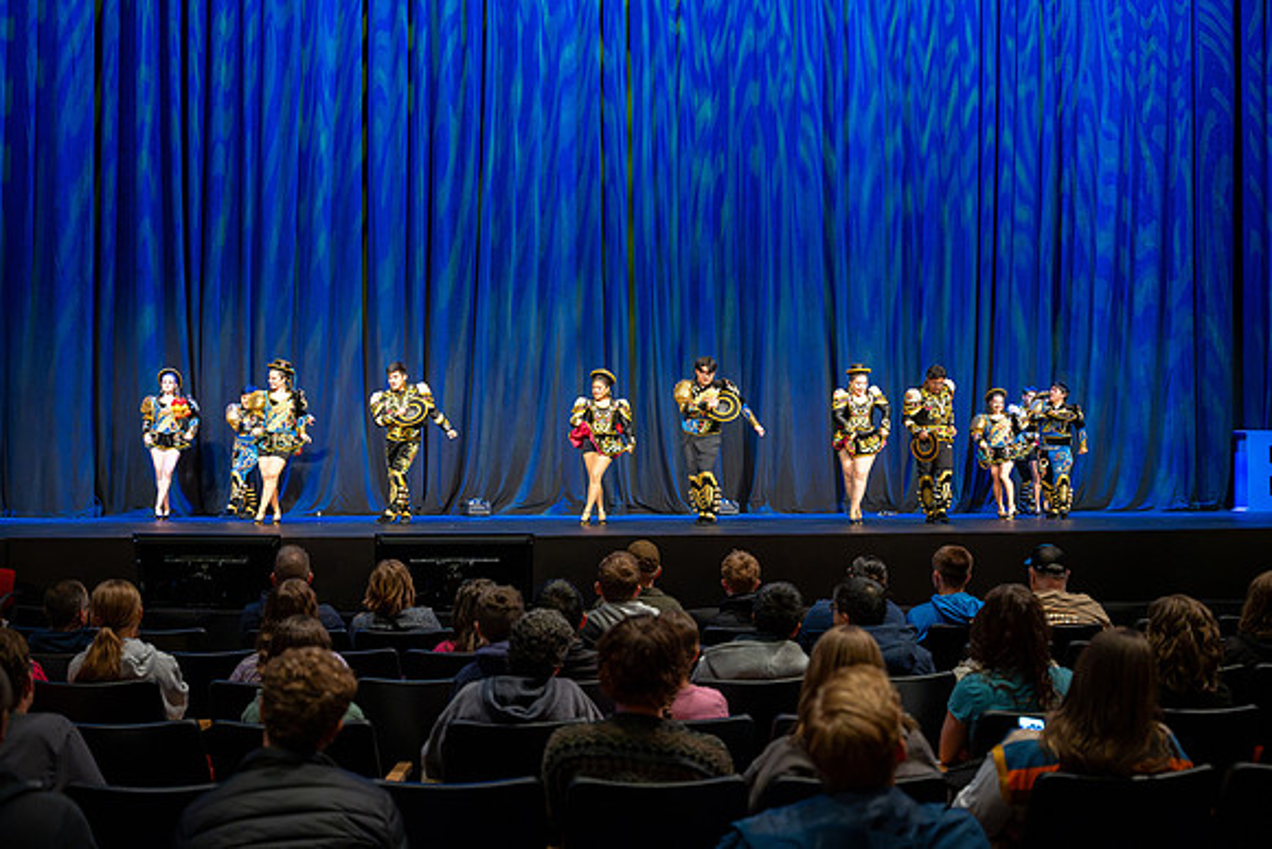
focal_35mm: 40
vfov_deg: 33.4
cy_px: 424
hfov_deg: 48.4
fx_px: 1414
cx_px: 636
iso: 3200
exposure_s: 1/200
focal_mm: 40
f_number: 2.8
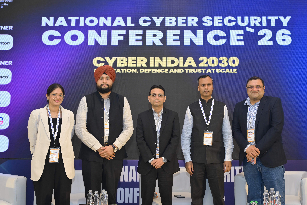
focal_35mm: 44
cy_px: 102
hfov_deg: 44.5
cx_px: 154
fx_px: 375
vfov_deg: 30.5
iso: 800
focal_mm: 44
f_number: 5
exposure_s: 1/160
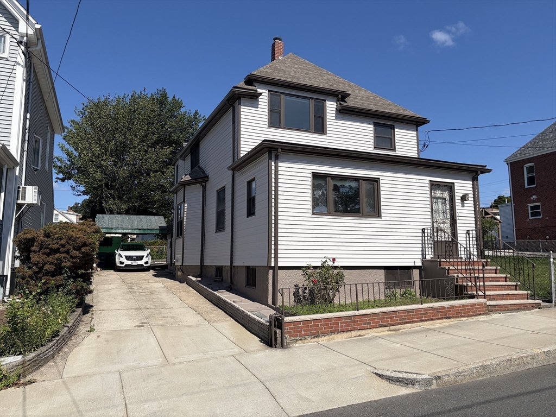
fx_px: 418
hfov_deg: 67.3
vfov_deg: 53.1
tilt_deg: +8.9
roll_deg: +0.3
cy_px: 208
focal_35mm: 26
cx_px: 278
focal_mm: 5.96
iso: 64
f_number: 1.6
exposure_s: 1/8850
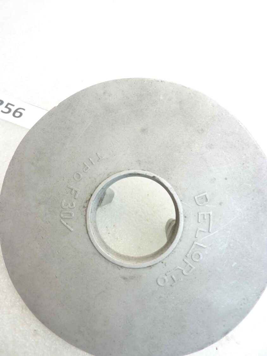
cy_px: 178
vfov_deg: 69.4
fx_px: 257
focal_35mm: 25
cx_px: 134
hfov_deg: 54.9
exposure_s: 1/13
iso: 80
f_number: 3.3
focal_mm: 4.1
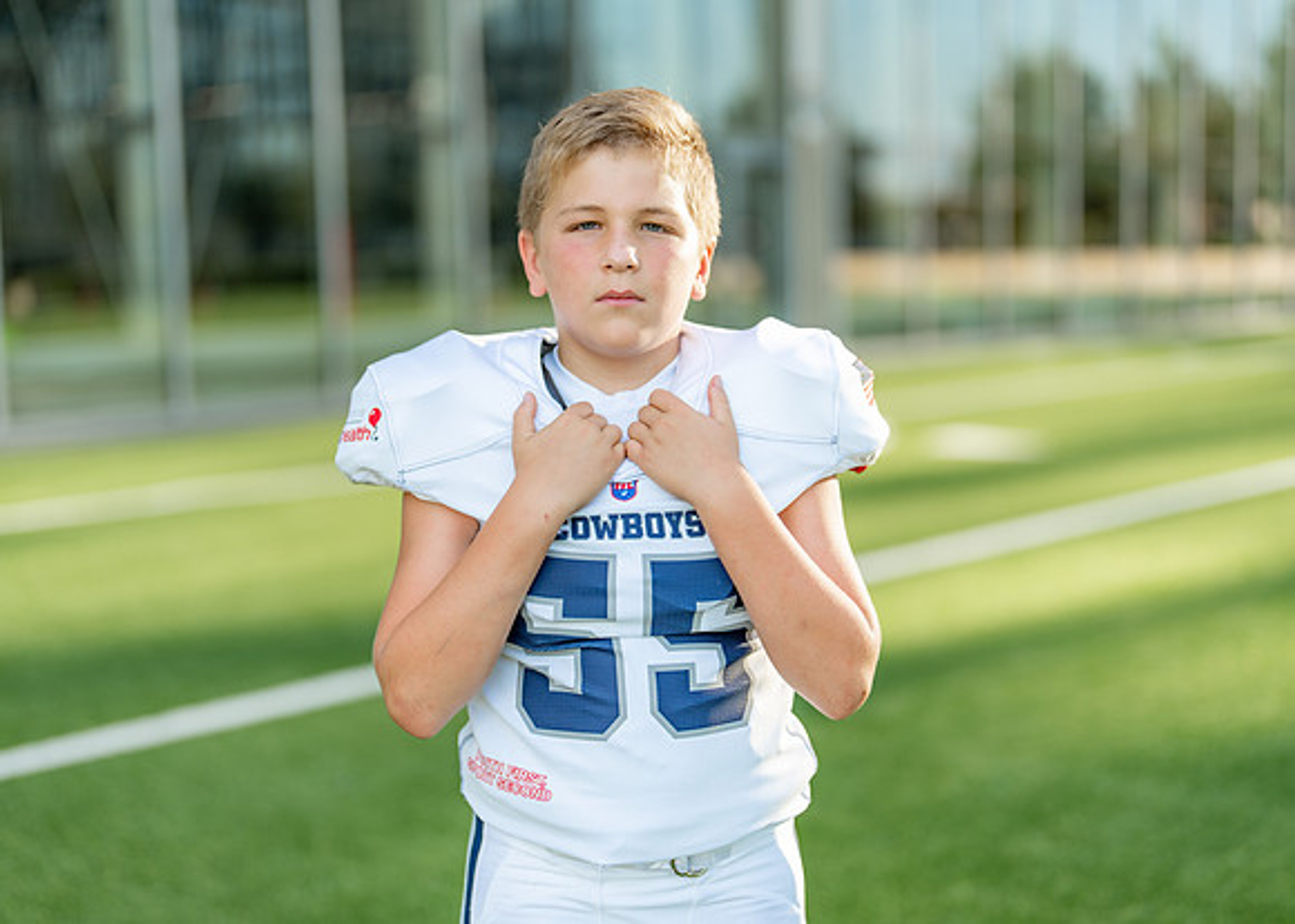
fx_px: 1983
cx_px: 648
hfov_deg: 36.2
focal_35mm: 54
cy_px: 462
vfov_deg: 26.2
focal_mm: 50
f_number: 1.2
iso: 100
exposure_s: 1/2000
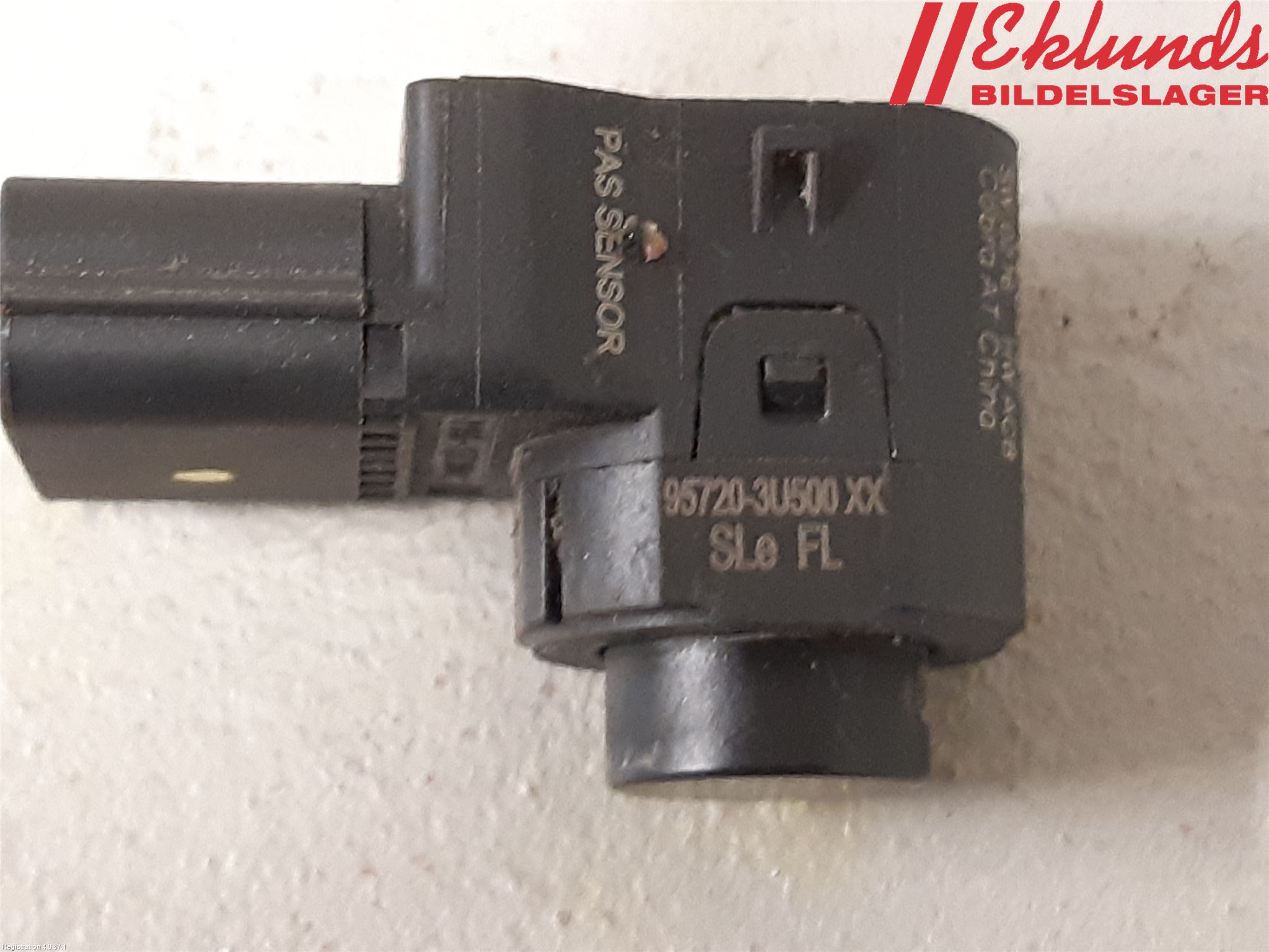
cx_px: 634
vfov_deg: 53.1
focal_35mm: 26
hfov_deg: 67.3
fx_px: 953
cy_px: 476
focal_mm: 3.93
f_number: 1.7
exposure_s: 1/25
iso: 320
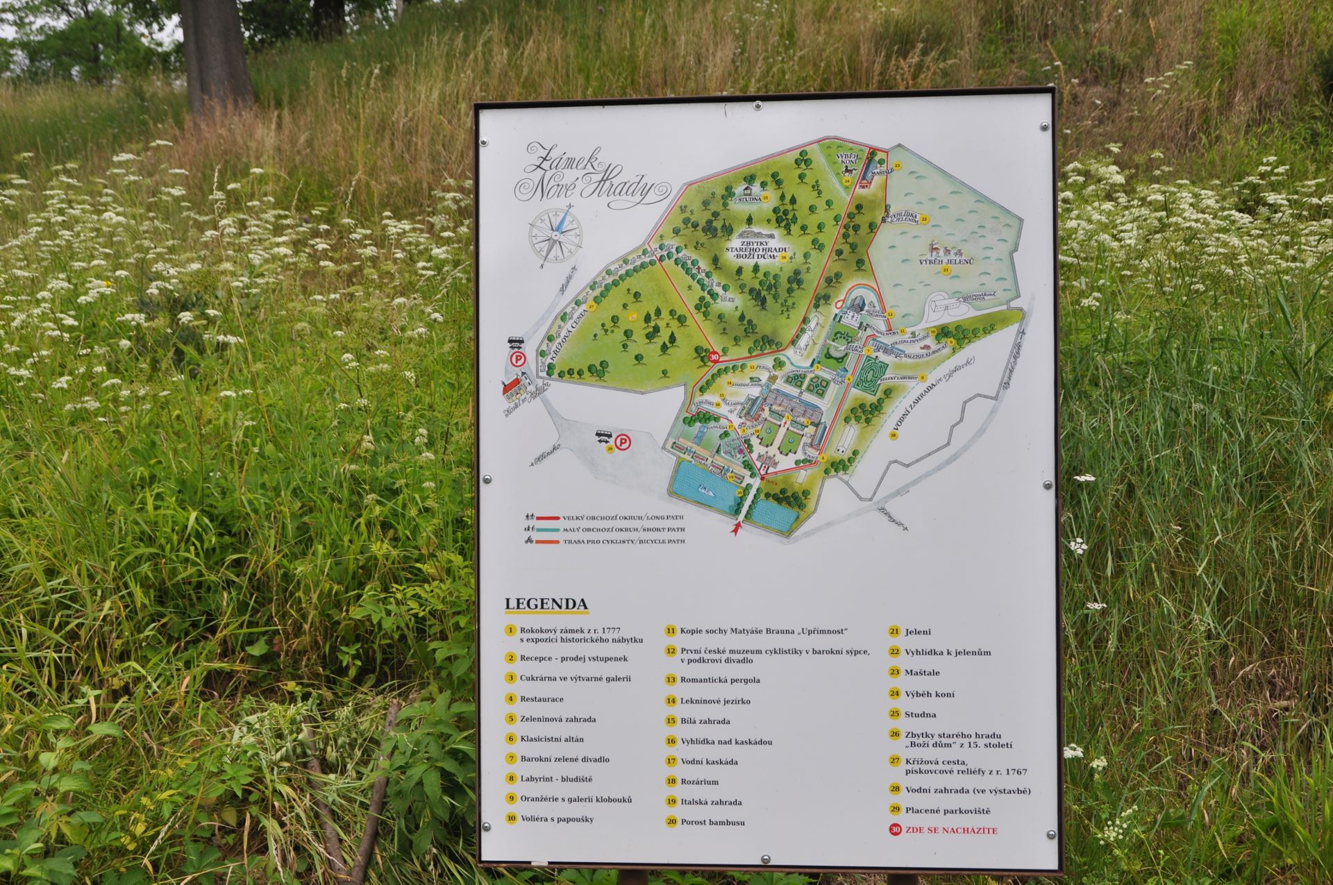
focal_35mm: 39
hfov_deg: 49.6
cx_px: 666
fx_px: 1442
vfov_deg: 34.1
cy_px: 442
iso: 250
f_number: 6.3
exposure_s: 1/160
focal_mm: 26
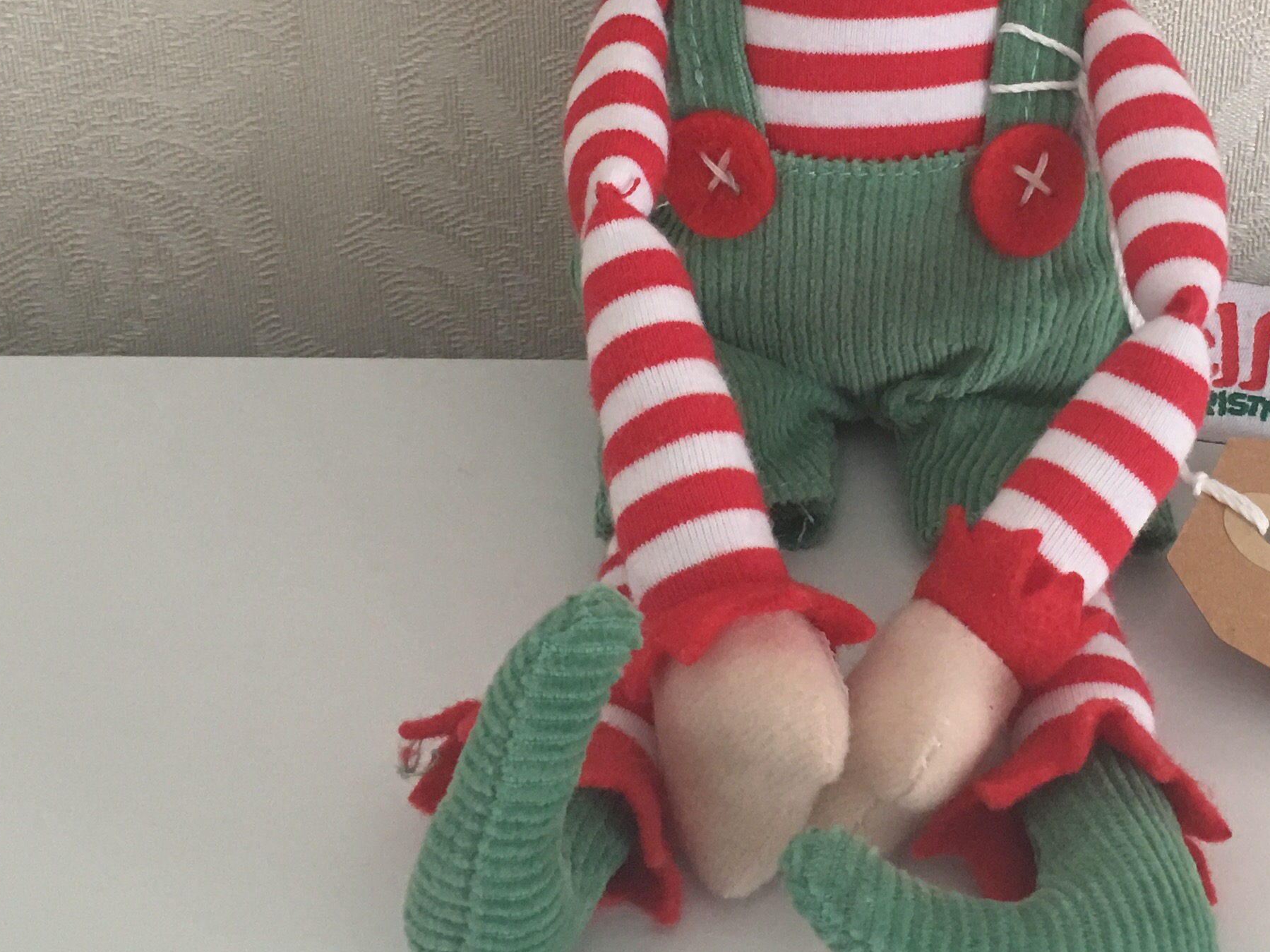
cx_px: 972
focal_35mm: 65
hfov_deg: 29.3
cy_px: 181
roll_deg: -3.7
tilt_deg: -28.4
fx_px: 2385
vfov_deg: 22.3
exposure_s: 1/17
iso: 80
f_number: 2.2
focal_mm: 4.15
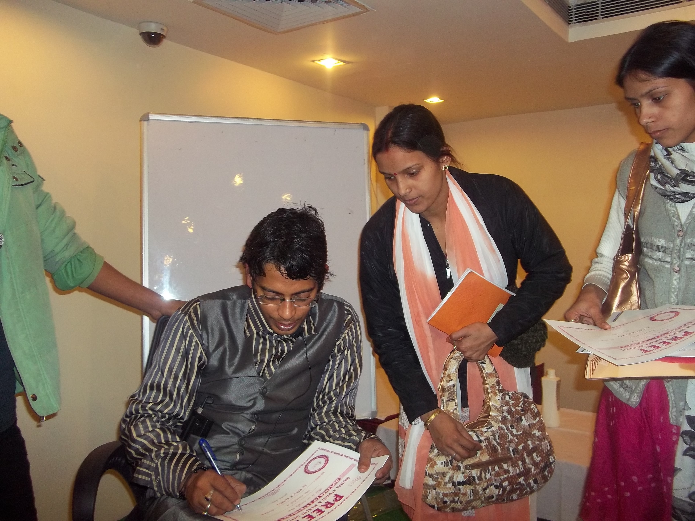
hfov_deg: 56.8
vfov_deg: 44.2
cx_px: 348
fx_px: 642
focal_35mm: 32
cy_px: 260
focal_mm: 5.7
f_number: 2.9
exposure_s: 1/30
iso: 160
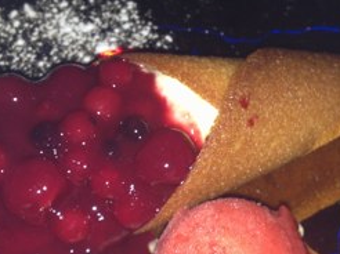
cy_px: 166
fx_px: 657
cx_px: 151
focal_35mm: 67
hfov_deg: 29.0
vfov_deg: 21.8
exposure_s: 1/23
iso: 64
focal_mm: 4.28
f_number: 2.4
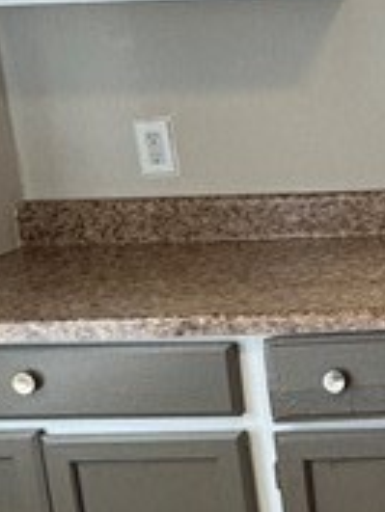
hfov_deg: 14.5
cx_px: 808
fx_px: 1200
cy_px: 200
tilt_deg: -10.4
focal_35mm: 81
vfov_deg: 24.1
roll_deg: +1.9
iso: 160
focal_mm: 2.22
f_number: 2.2
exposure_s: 1/120
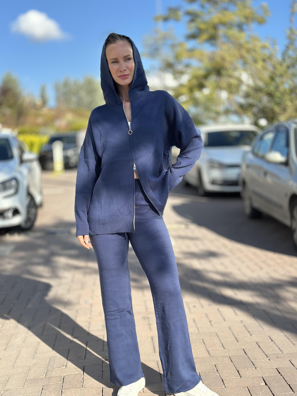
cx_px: 151
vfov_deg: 37.5
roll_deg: +2.6
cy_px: 209
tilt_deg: -3.6
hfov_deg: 28.6
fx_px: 583
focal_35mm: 51
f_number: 1.78
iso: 100
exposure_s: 1/3155
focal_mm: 6.86
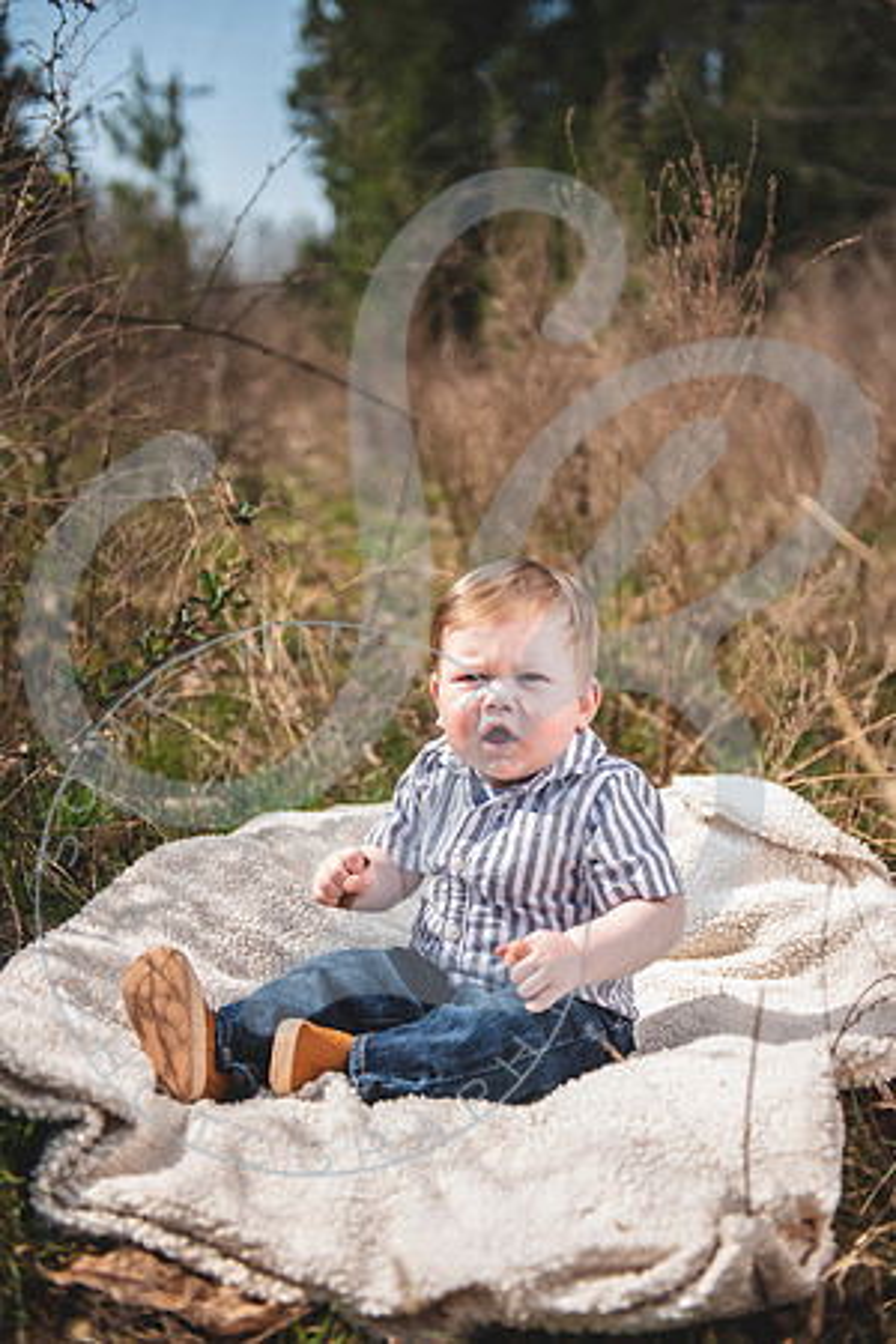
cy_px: 672
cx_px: 448
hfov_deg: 29.9
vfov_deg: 43.6
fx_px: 1680
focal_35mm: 45
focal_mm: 45
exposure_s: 1/1250
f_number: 2.8
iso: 100
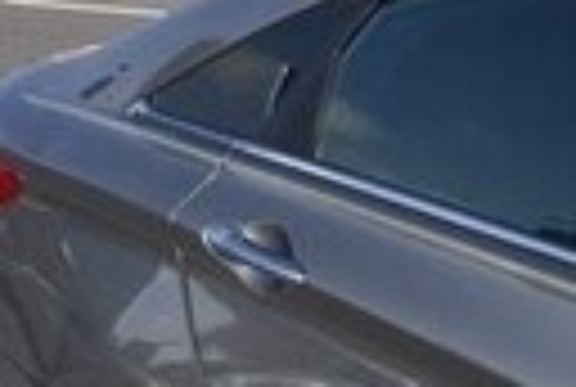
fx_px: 2486
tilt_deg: -20.1
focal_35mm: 155
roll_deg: -3.5
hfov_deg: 11.4
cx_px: 1305
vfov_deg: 8.5
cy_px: 713
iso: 32
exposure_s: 1/1866
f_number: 2.2
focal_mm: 4.15
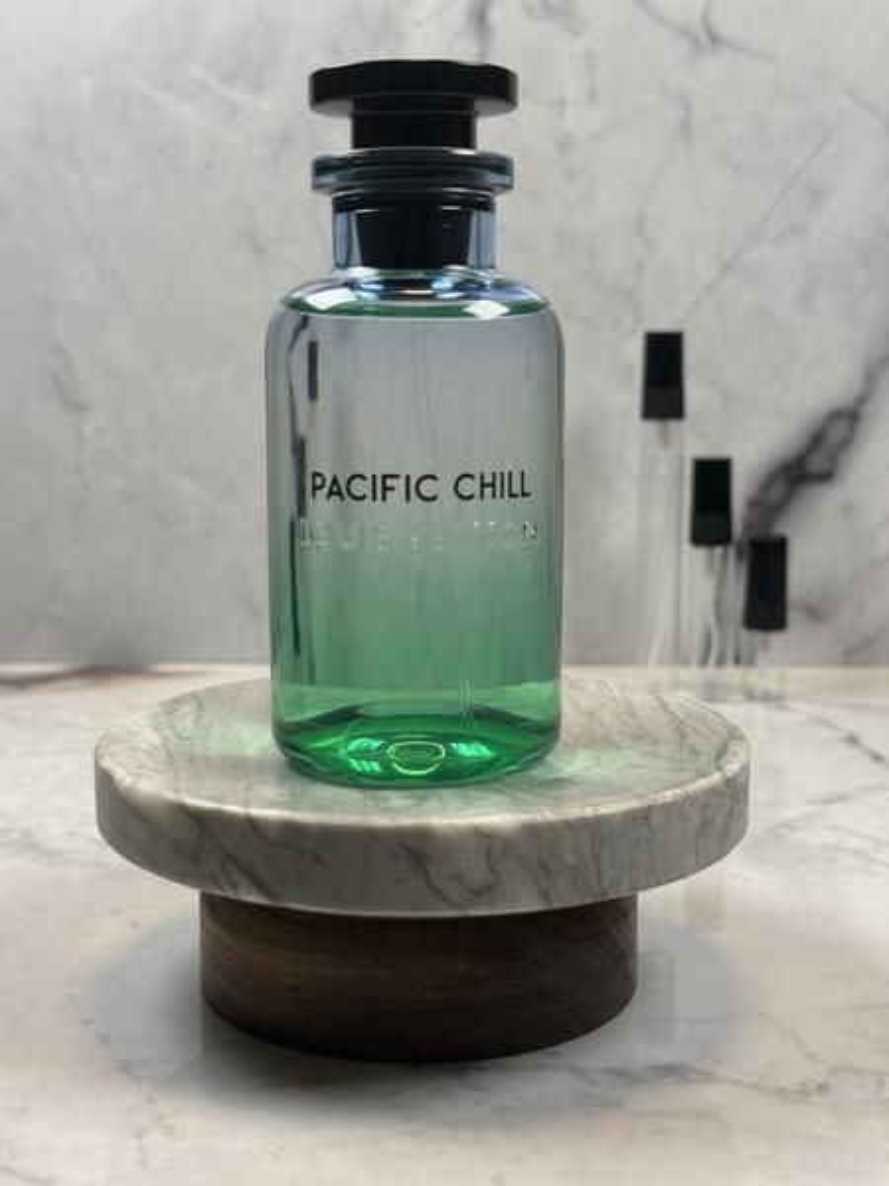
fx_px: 1644
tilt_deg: -8.3
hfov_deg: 30.3
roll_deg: -0.6
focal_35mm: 48
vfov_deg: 39.7
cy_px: 593
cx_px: 444
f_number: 1.78
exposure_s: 1/120
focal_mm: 6.76
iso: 64
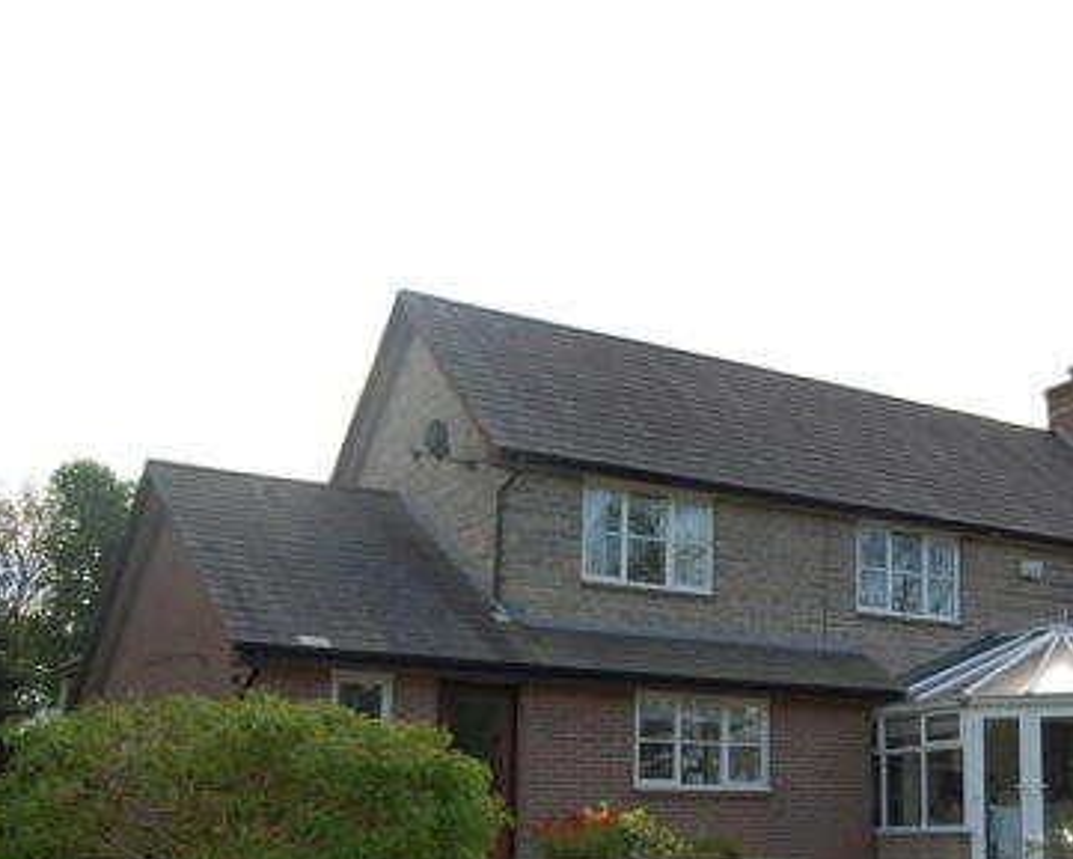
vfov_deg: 32.4
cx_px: 862
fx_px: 1461
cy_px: 591
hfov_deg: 38.8
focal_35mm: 46
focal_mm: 18
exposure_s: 1/500
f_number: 5.6
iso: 250
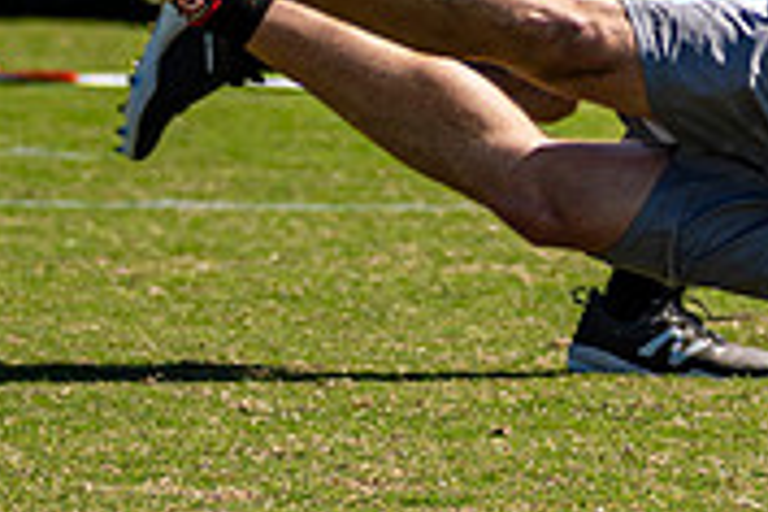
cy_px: 483
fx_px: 23806
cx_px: 1125
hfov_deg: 1.8
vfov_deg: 1.2
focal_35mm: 1116
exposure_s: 1/3200
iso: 100
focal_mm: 170
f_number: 3.2
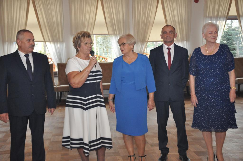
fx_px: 344
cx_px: 122
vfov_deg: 26.4
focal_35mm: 51
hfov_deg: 38.9
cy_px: 80
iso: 1800
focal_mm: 34
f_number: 4.2
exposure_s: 1/60
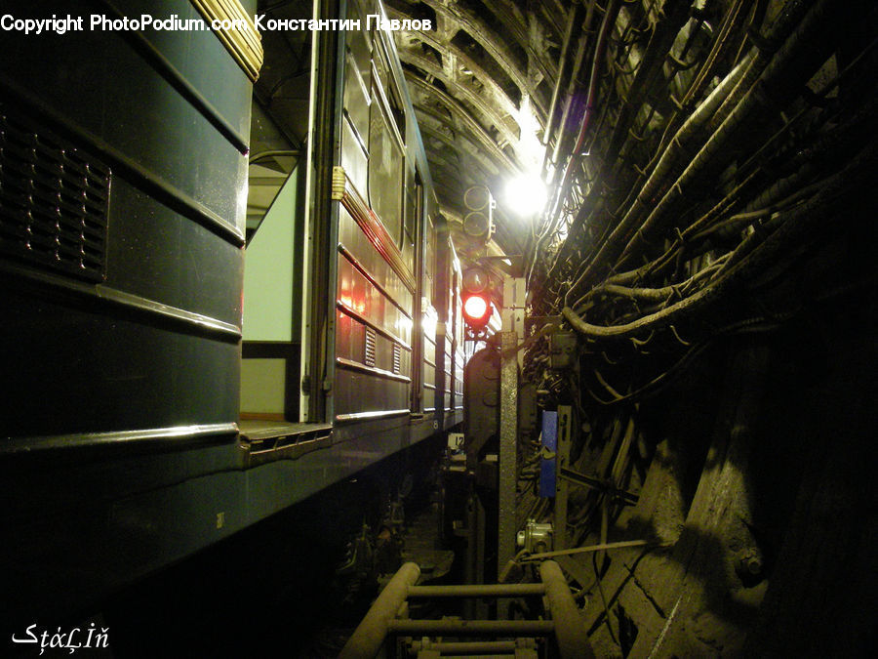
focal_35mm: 38
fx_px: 964
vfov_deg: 37.7
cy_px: 330
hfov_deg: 49.0
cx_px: 439
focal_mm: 6.3
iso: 400
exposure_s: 1
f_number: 3.3
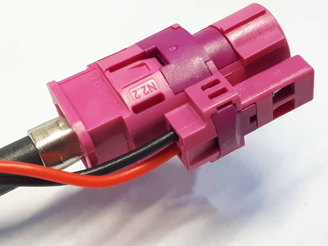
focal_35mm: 27
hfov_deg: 65.3
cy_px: 123
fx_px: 256
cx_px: 164
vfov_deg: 51.4
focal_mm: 3.6
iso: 80
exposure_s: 1/100
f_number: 1.9
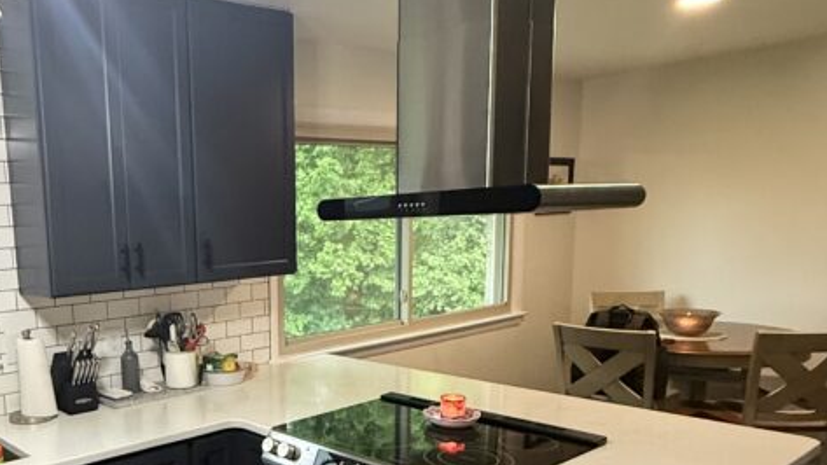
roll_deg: +1.9
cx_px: 185
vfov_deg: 34.8
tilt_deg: -10.5
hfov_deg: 55.9
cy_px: 353
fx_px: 724
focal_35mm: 33
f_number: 2.2
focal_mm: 2.22
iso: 500
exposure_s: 1/60
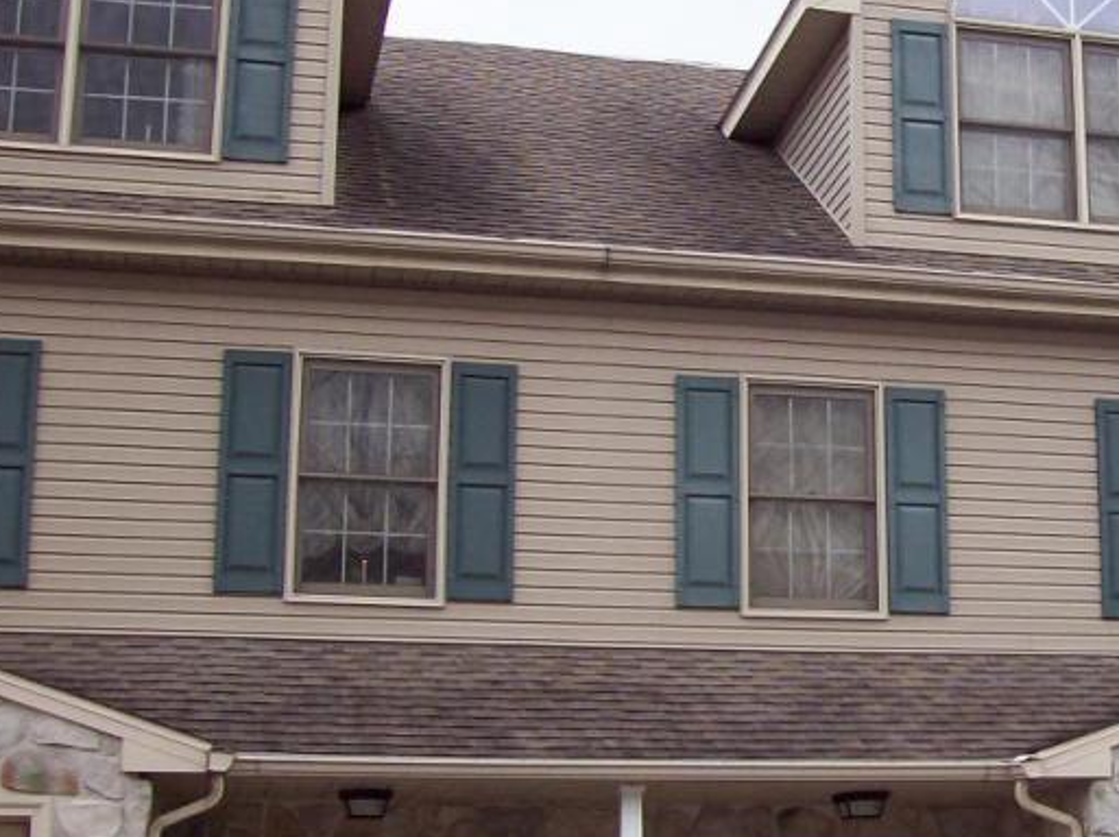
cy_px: 442
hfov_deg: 25.9
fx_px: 2326
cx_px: 1068
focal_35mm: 72
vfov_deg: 20.4
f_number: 2.7
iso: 80
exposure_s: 1/279
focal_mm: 6
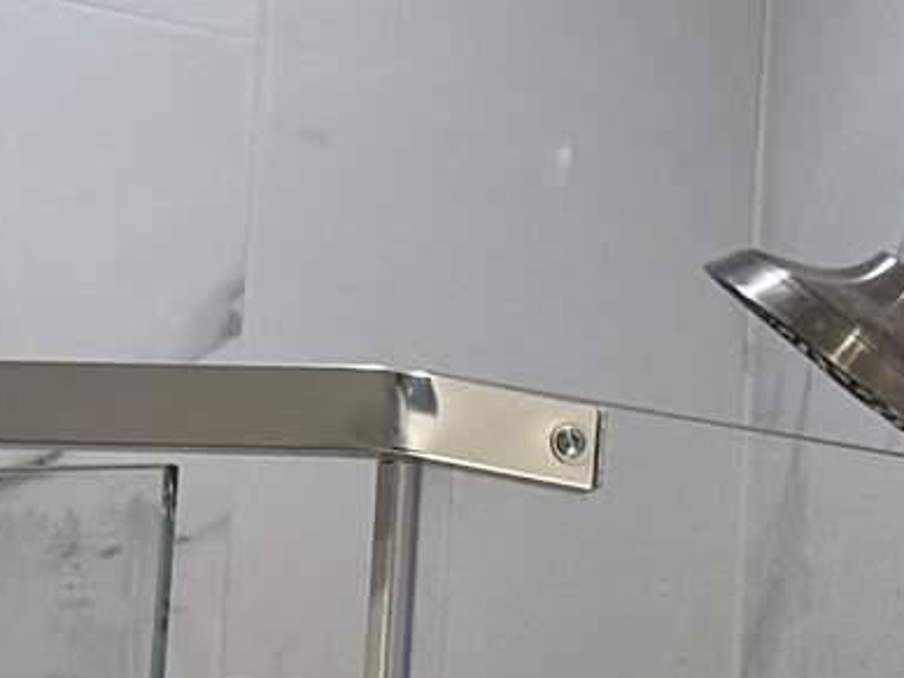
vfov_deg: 7.4
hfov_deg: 10.1
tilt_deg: -0.1
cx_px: 1307
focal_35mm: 190
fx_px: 4962
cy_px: 1454
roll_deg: -3.7
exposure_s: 1/120
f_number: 1.78
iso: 160
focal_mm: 6.76
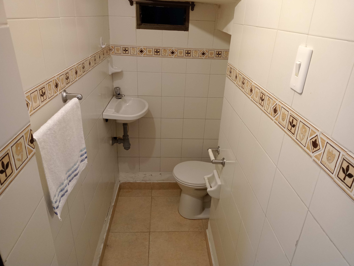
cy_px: 133
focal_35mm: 28
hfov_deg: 63.4
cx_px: 177
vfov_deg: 49.7
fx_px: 286
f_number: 2.2
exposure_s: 1/30
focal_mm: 3.37
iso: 196
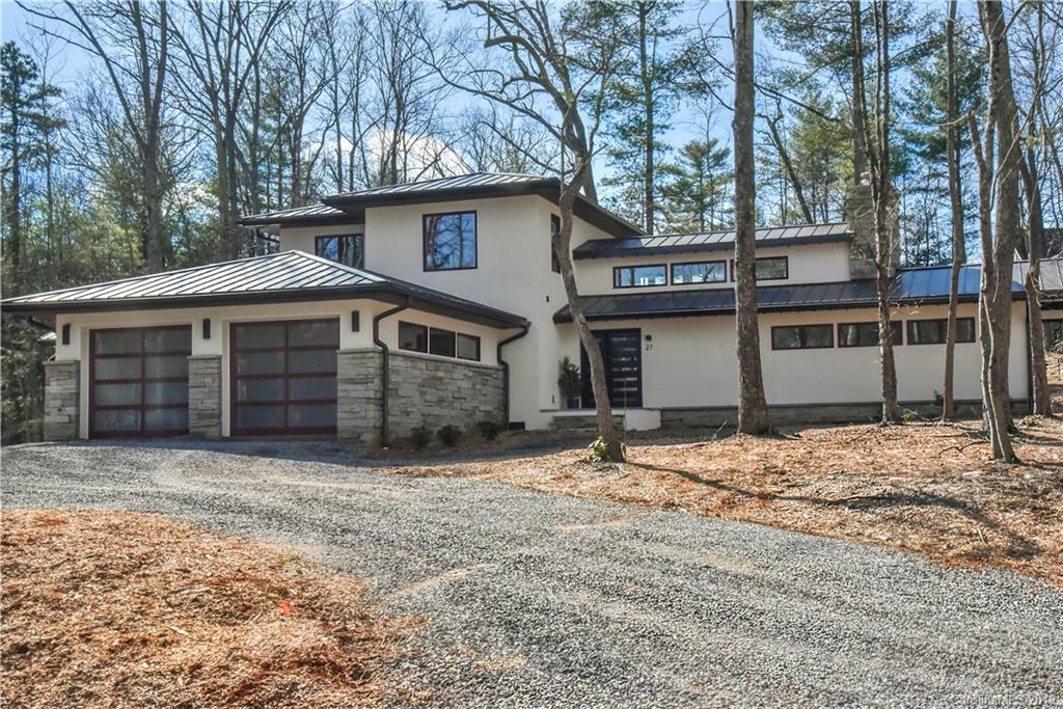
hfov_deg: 42.7
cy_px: 354
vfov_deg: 29.3
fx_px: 1358
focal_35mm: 46
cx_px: 532
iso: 4000
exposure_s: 1/800
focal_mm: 46
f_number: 22
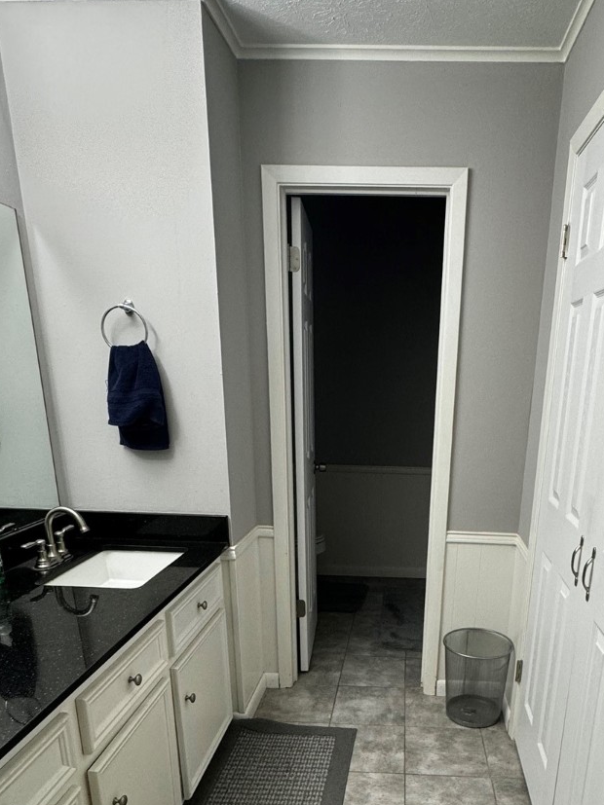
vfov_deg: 64.7
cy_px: 567
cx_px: 384
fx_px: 605
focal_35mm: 26
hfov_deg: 52.4
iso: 160
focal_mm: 2.22
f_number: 2.2
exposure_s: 1/60
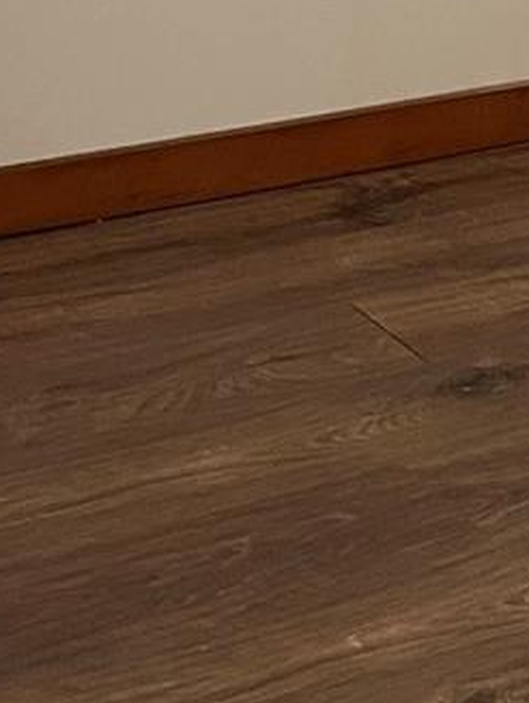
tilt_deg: -10.4
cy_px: -273
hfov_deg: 11.7
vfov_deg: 15.2
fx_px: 2481
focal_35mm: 122
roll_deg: -4.6
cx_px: 766
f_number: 1.6
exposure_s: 1/40
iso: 400
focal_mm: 5.1
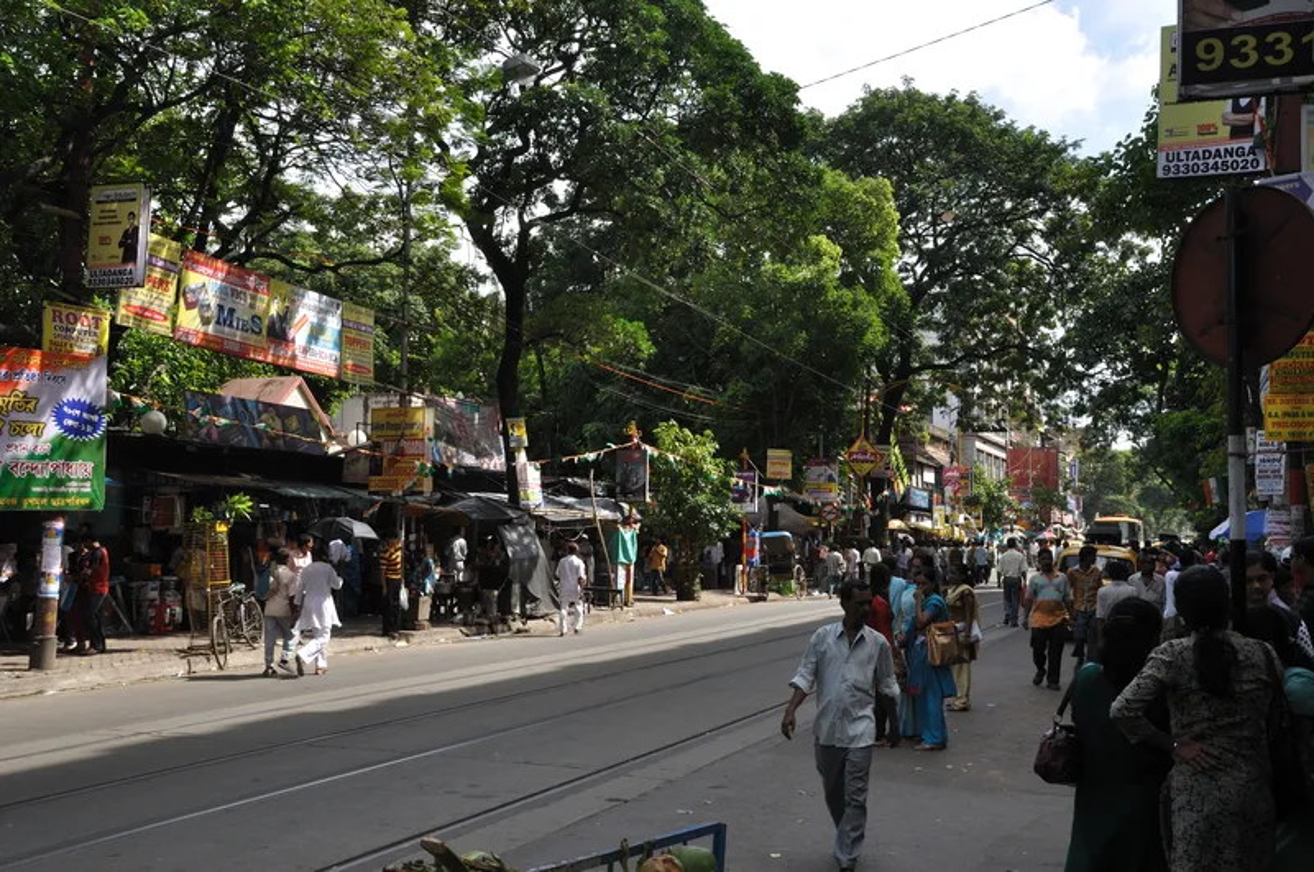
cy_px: 436
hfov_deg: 51.3
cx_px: 657
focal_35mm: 38
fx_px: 1367
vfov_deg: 35.4
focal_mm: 25
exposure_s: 1/125
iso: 200
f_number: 11
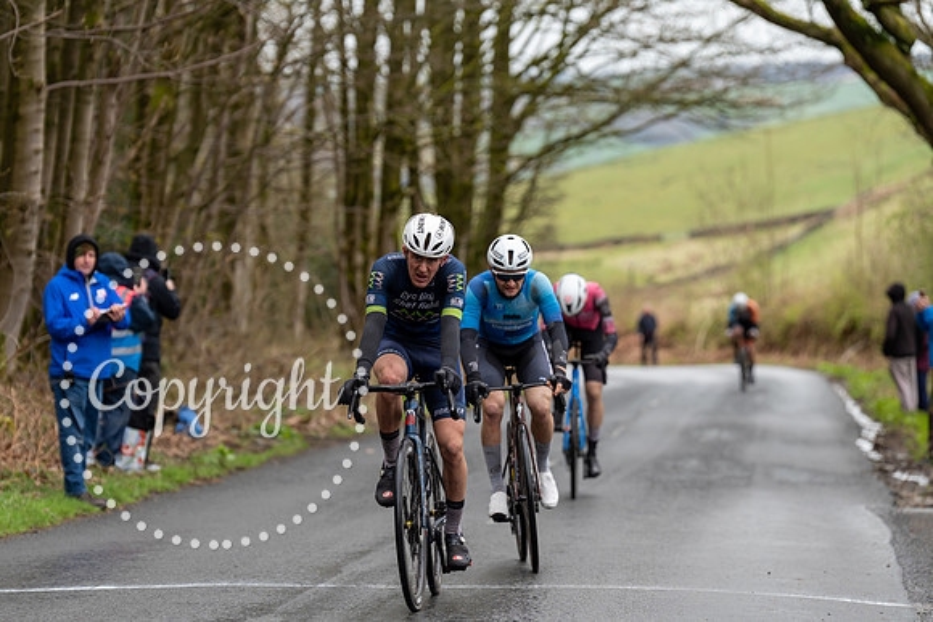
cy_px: 311
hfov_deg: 13.9
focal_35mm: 148
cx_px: 466
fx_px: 3836
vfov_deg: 9.3
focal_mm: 148
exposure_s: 1/1000
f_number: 3.5
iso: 640
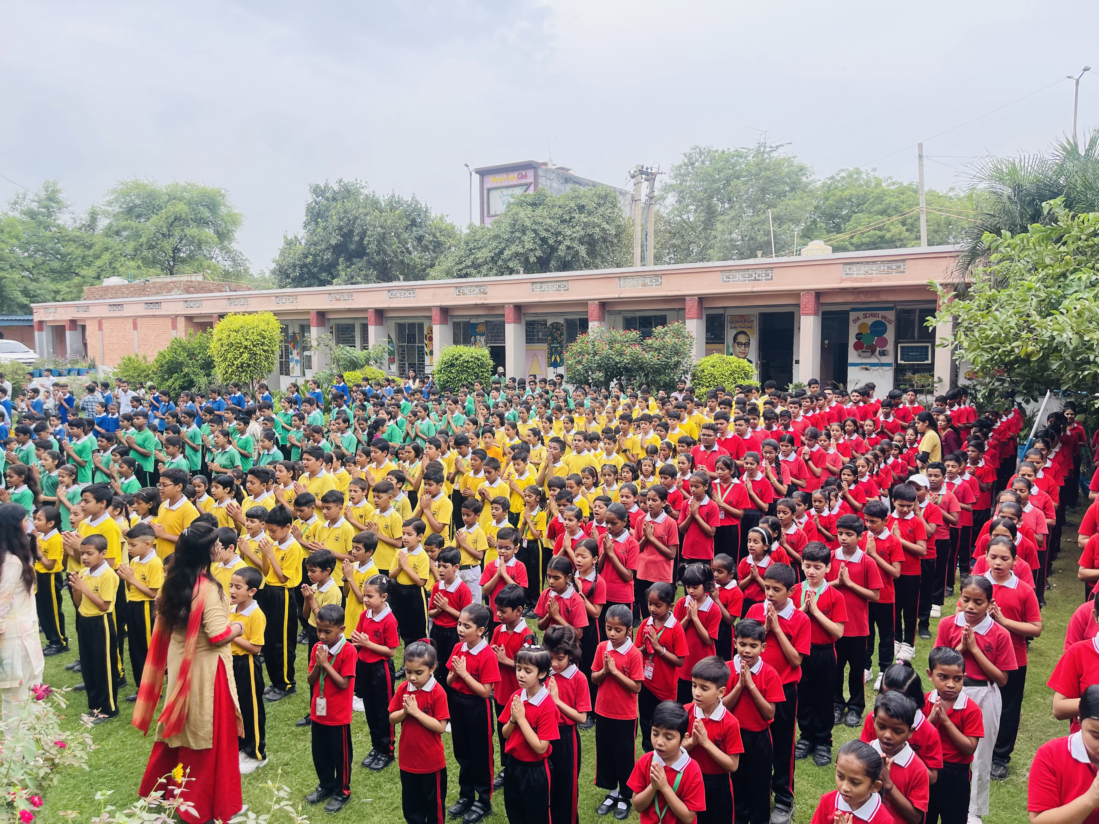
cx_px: 550
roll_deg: +0.1
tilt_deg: -3.8
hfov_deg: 69.4
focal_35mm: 25
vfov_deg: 54.9
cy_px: 412
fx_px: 794
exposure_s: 1/463
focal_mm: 5.1
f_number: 1.6
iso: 32
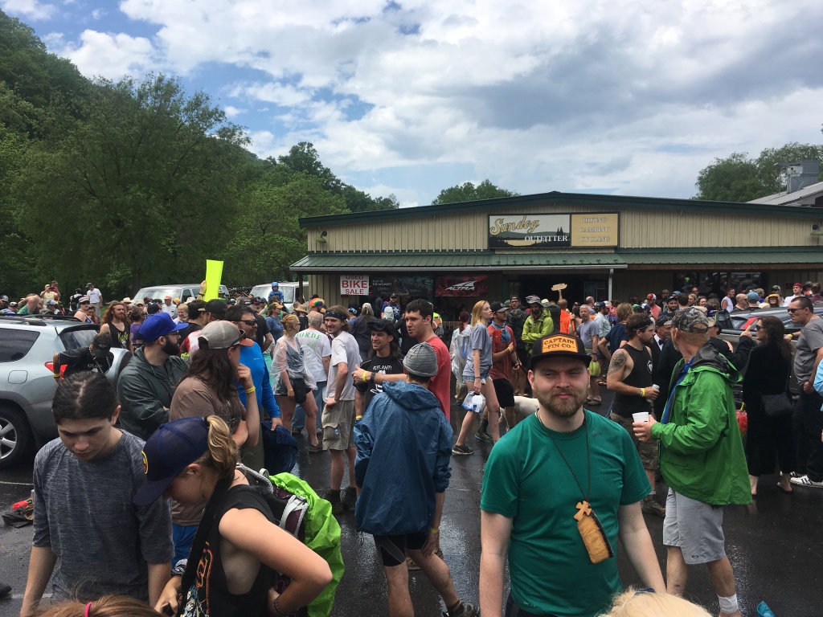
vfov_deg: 48.2
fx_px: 689
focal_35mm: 29
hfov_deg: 61.7
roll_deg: +1.6
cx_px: 412
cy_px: 308
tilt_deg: -3.8
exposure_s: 1/2024
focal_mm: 4.15
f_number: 2.2
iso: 25
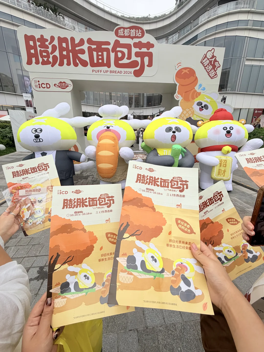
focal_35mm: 14
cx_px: 132
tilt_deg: -17.4
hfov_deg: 85.7
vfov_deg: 102.1
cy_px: 176
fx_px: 142
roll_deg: +1.4
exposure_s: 1/498
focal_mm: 2.22
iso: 64
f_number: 2.2
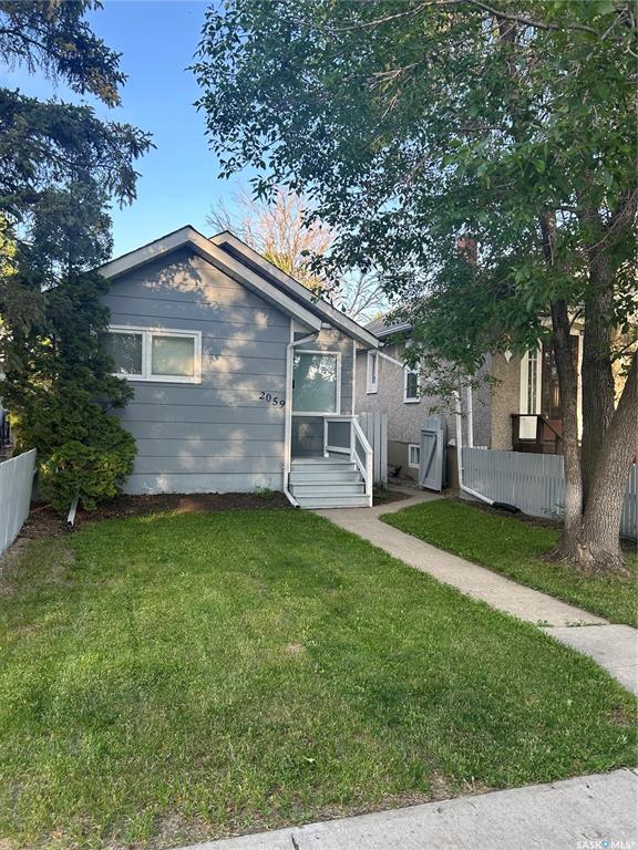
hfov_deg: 53.1
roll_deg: -1.4
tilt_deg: -0.6
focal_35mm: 26
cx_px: 319
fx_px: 639
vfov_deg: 67.3
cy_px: 425
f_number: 1.5
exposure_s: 1/349
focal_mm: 5.7
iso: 50
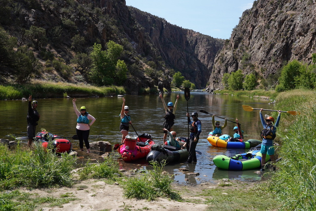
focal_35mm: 41
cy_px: 104
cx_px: 154
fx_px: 360
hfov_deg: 47.4
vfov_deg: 32.6
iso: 100
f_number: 6.3
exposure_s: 1/320
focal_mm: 40
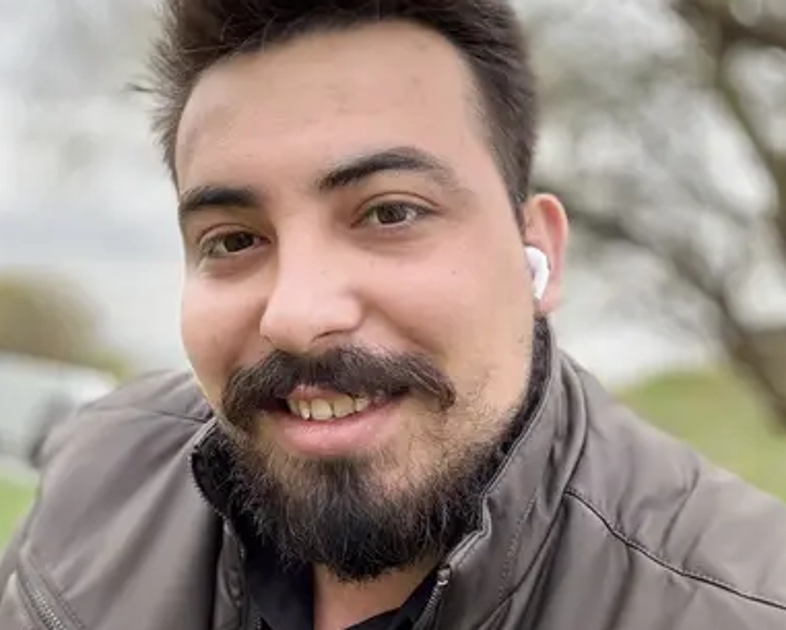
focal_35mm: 40
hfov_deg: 45.8
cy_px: 302
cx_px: 390
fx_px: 931
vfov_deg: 37.3
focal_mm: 2.69
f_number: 1.9
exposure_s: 1/253
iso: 40
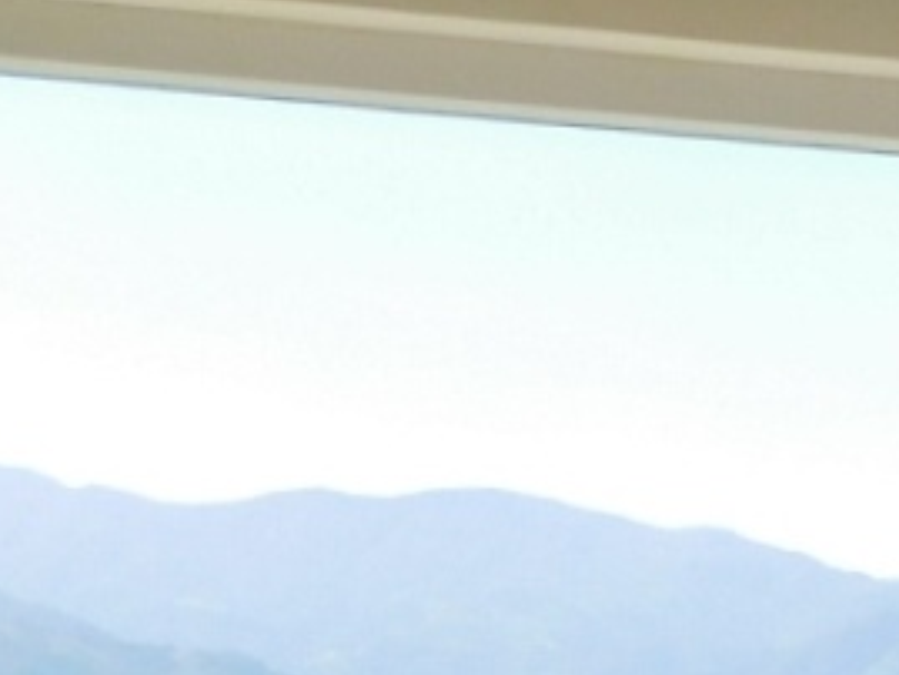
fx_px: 3196
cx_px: 1992
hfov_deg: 13.1
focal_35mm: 123
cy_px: 1210
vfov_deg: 11.2
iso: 125
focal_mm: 4
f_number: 3
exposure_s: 1/250
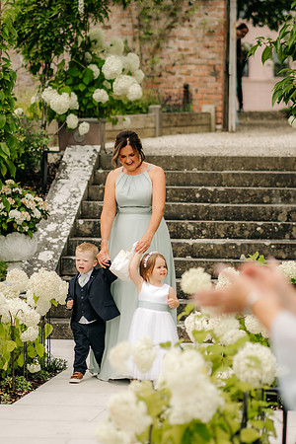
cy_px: 222
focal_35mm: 127
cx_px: 148
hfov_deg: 10.8
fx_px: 1566
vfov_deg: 16.1
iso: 100
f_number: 2
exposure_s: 1/3200
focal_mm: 85
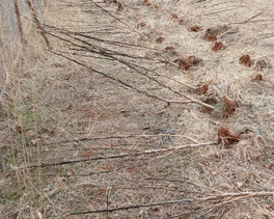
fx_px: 389
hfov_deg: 36.3
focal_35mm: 48
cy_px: 129
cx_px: 249
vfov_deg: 31.4
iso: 25
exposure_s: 1/60
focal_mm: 3.98
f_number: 1.8
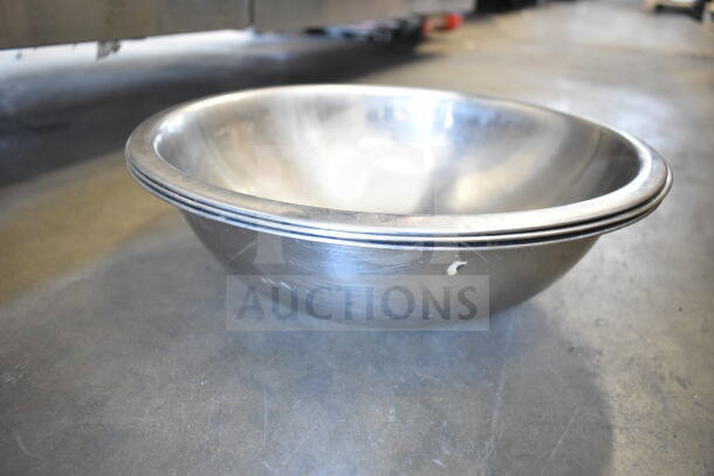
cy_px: 238
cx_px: 357
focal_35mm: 30
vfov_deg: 43.6
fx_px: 595
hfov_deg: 61.9
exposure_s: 1/40
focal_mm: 20
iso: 1600
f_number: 3.5
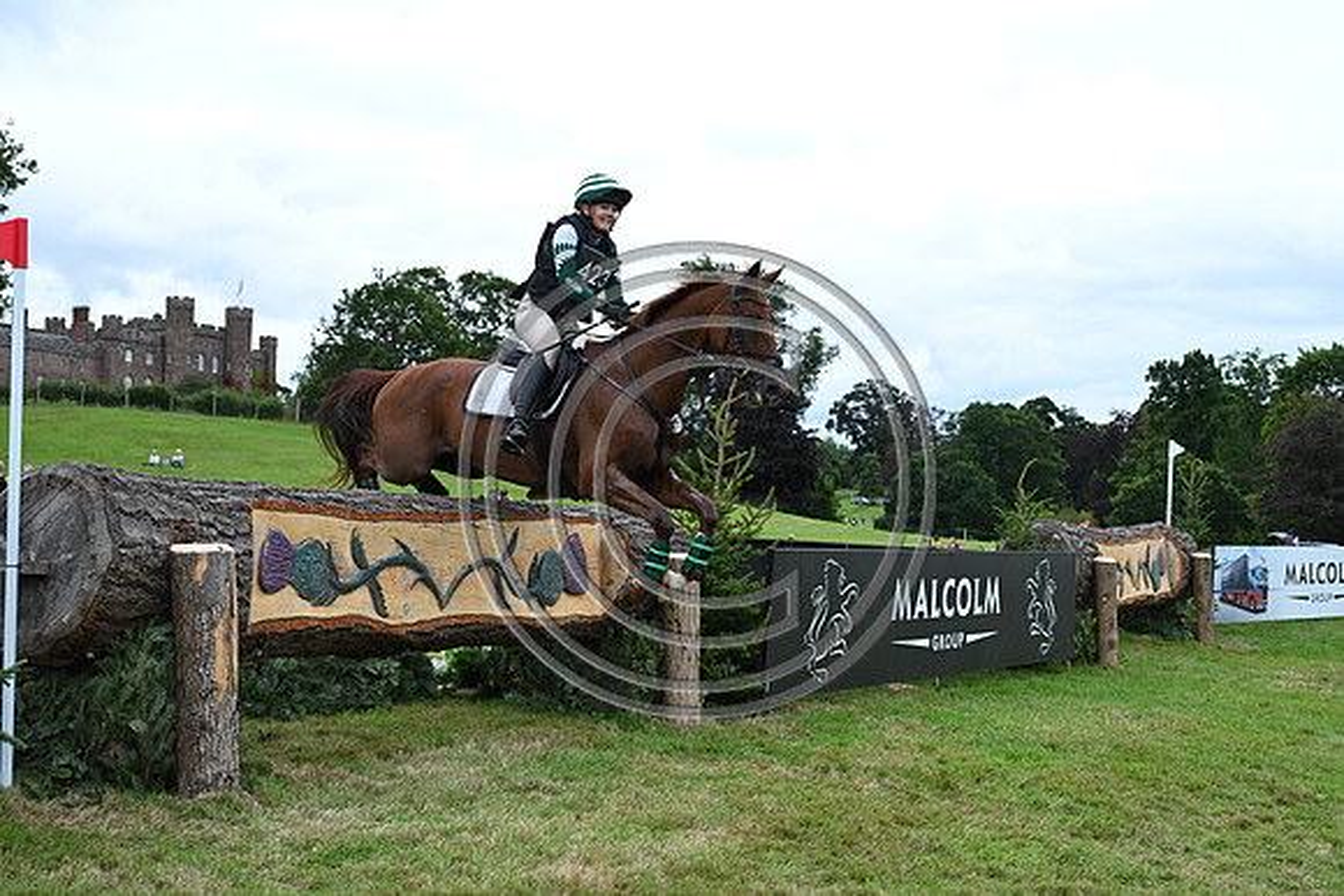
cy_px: 448
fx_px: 1867
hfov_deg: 39.6
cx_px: 672
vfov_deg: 27.0
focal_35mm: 50
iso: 900
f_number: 5.6
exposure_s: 1/1250
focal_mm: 50
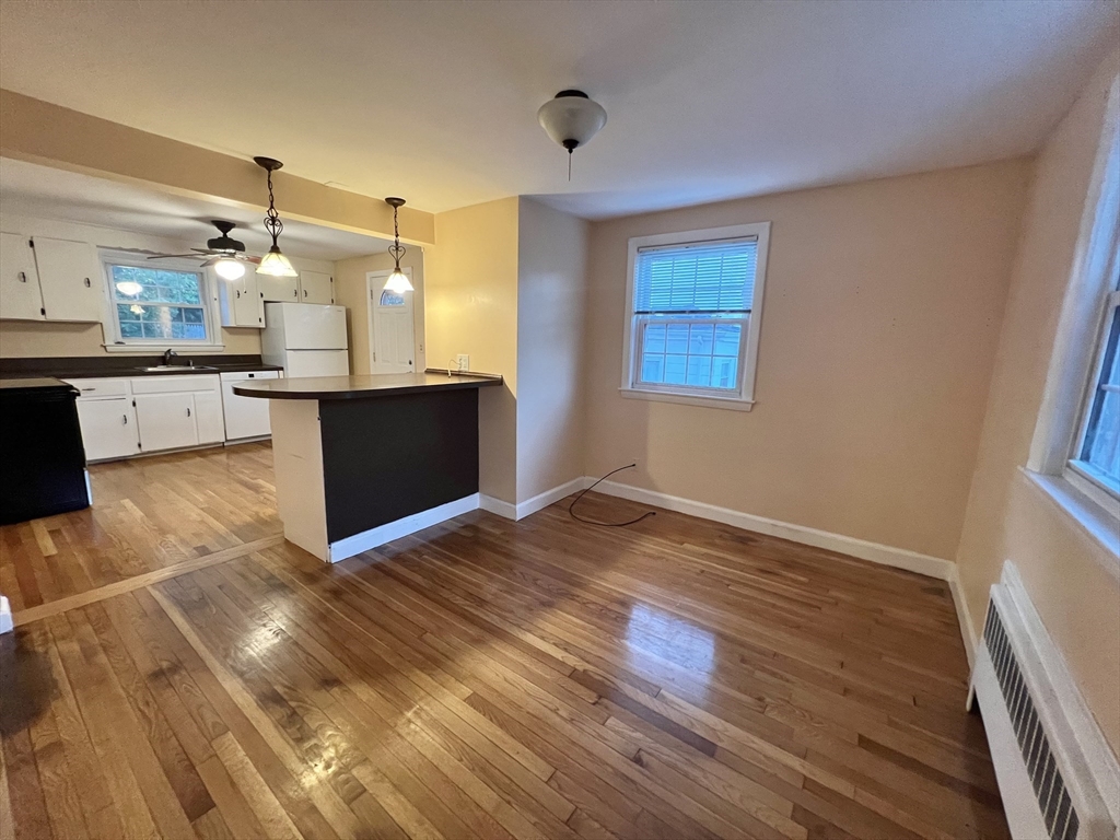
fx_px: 421
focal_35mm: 13
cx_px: 560
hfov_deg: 106.2
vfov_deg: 89.9
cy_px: 420
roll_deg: -1.5
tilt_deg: -10.6
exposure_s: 1/60
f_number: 1.8
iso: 500
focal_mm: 1.57
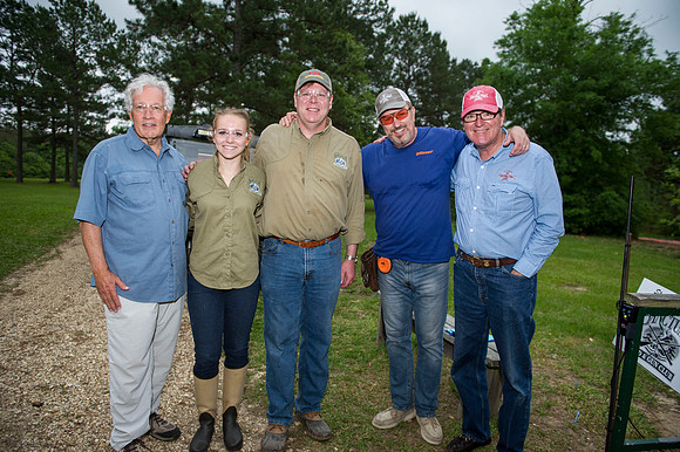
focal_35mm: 24
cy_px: 226
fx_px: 453
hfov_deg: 73.8
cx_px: 340
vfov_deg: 53.1
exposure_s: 1/100
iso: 640
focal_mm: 24
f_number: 3.5
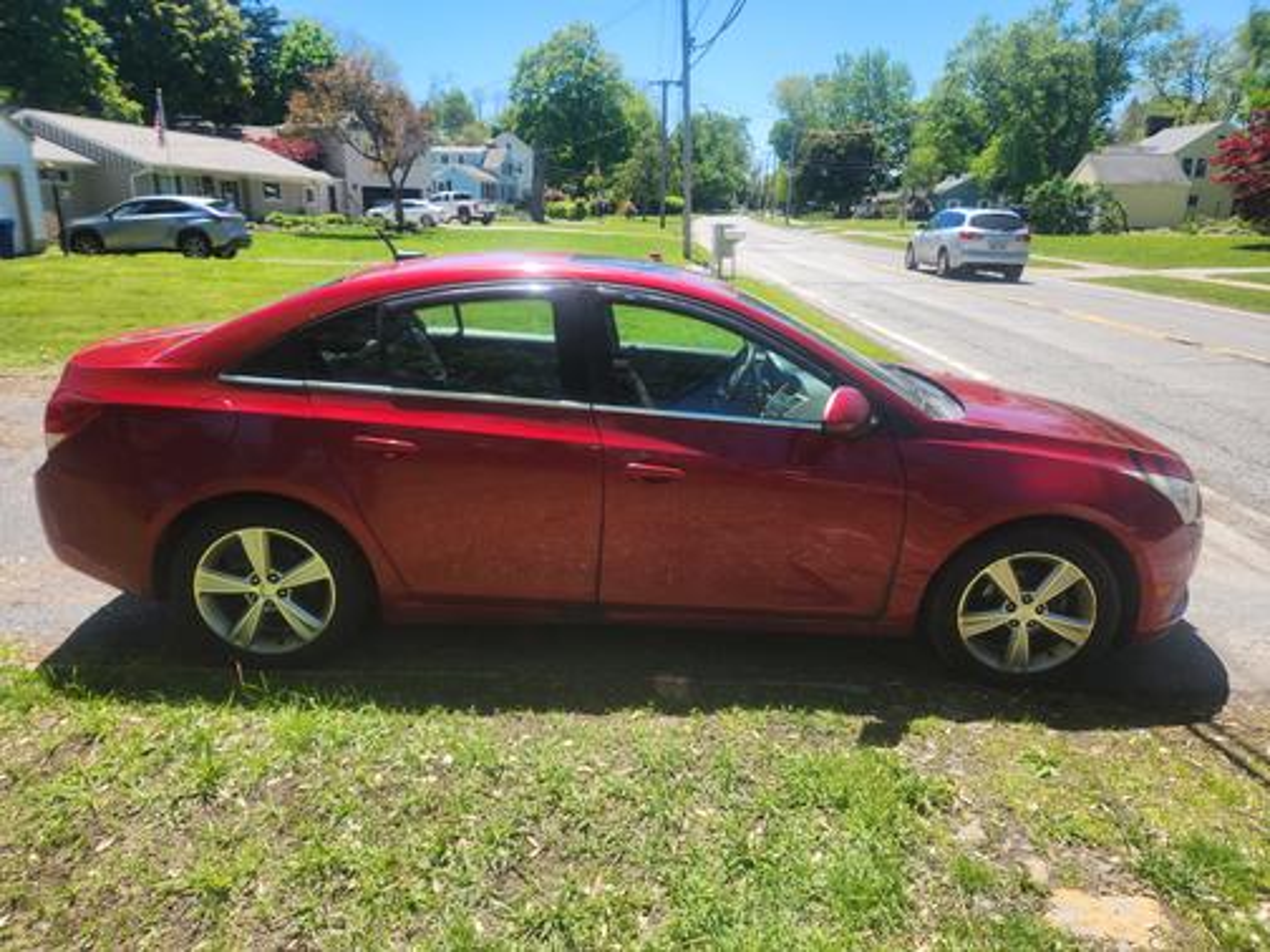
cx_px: 635
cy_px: 476
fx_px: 844
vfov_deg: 58.9
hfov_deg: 73.9
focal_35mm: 23
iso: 20
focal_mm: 5.4
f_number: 1.8
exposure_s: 1/722
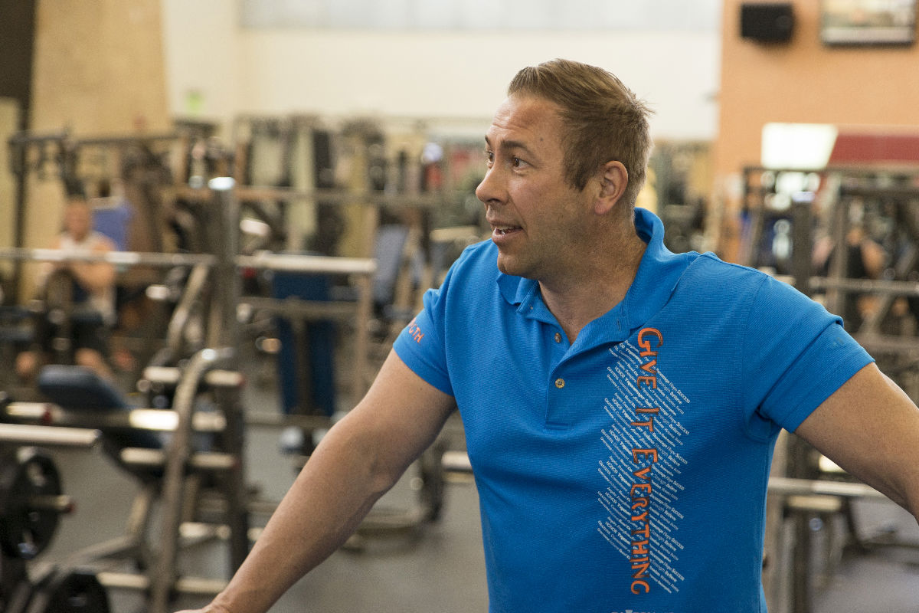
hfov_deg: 28.8
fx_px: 1787
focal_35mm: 70
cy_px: 306
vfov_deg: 19.5
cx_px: 460
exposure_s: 1/125
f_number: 2.8
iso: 1000
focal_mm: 70
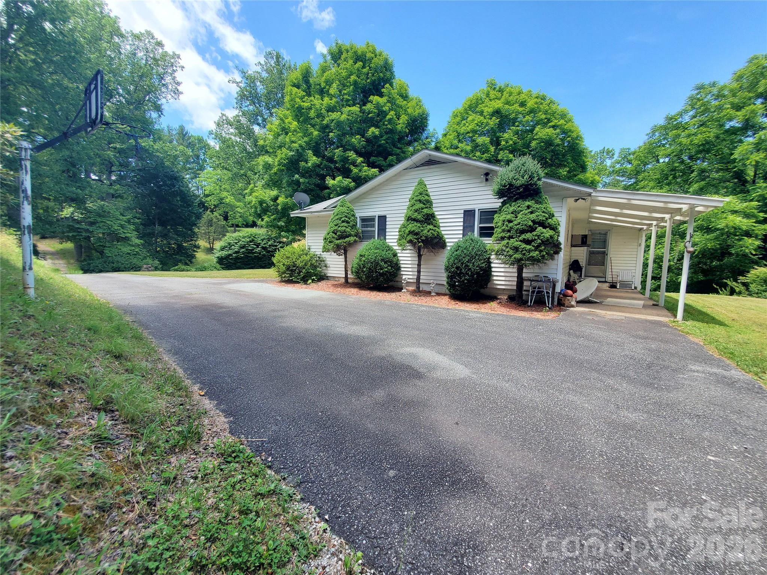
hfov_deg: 106.2
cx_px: 384
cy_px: 288
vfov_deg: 89.9
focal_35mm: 13
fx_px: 288
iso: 50
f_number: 2.2
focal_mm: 1.8
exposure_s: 1/417
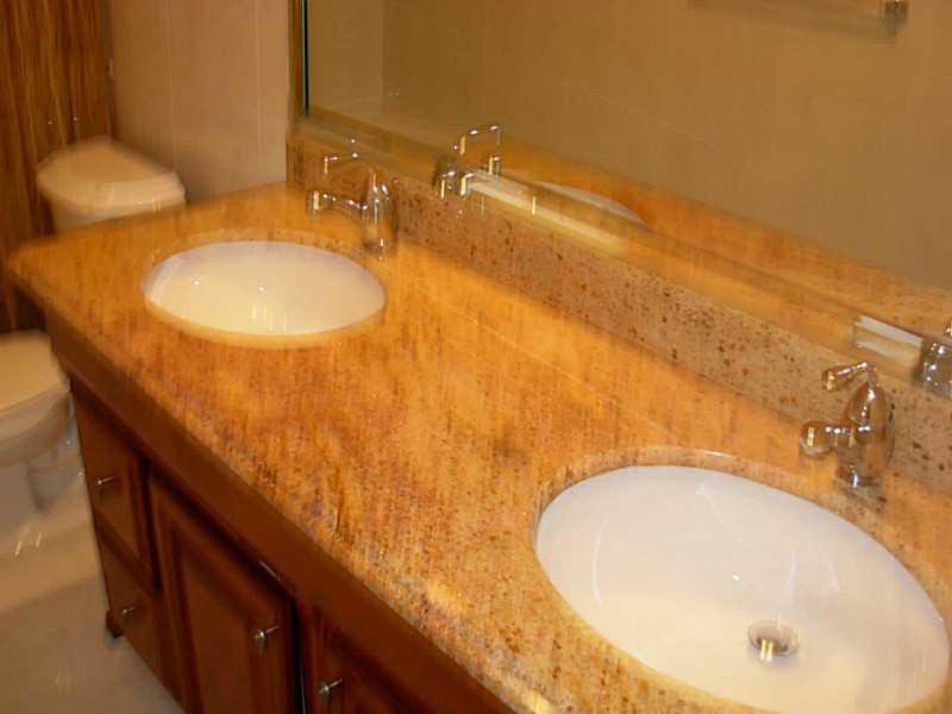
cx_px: 476
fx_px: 1045
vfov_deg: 37.7
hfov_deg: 49.0
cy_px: 357
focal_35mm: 38
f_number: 2.9
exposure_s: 1/22.6
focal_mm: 6.3
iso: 79
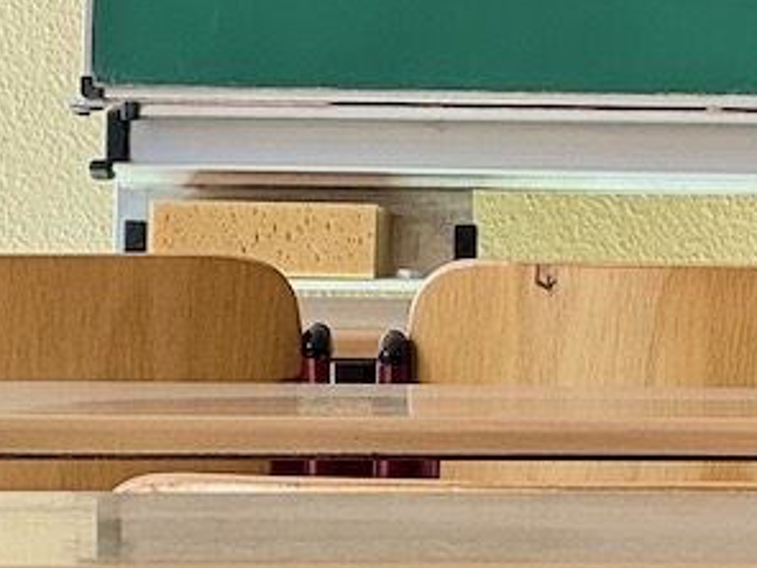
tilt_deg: +2.9
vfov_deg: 4.5
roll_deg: -0.9
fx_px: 7282
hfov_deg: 5.8
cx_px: 1401
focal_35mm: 333
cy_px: -113
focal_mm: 9
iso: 50
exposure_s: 1/99
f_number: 2.8
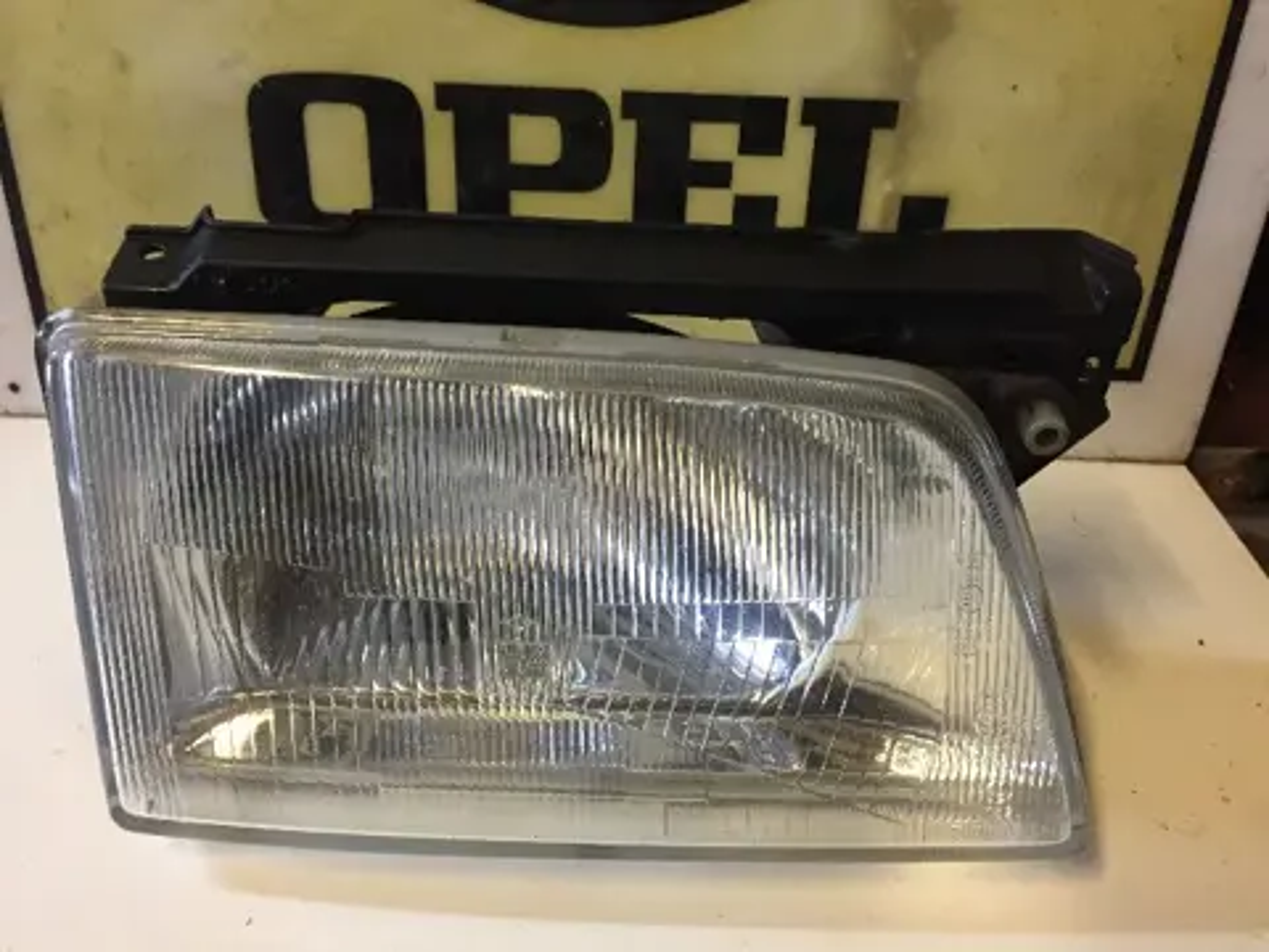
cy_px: 476
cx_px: 634
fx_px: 1063
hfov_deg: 61.7
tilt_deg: -35.2
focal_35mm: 29
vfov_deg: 48.2
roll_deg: -4.1
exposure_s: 1/33
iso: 250
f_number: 2.2
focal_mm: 4.15
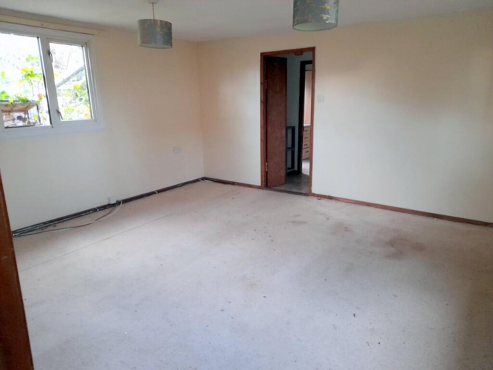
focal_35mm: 25
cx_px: 246
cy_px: 185
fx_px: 356
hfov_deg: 69.4
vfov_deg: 54.9
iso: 500
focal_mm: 4.6
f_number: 2
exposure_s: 1/25
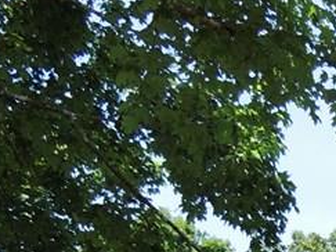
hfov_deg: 13.2
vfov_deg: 9.9
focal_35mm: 139
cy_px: 498
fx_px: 1349
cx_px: 536
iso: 100
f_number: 3.2
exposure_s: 1/320
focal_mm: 5.8
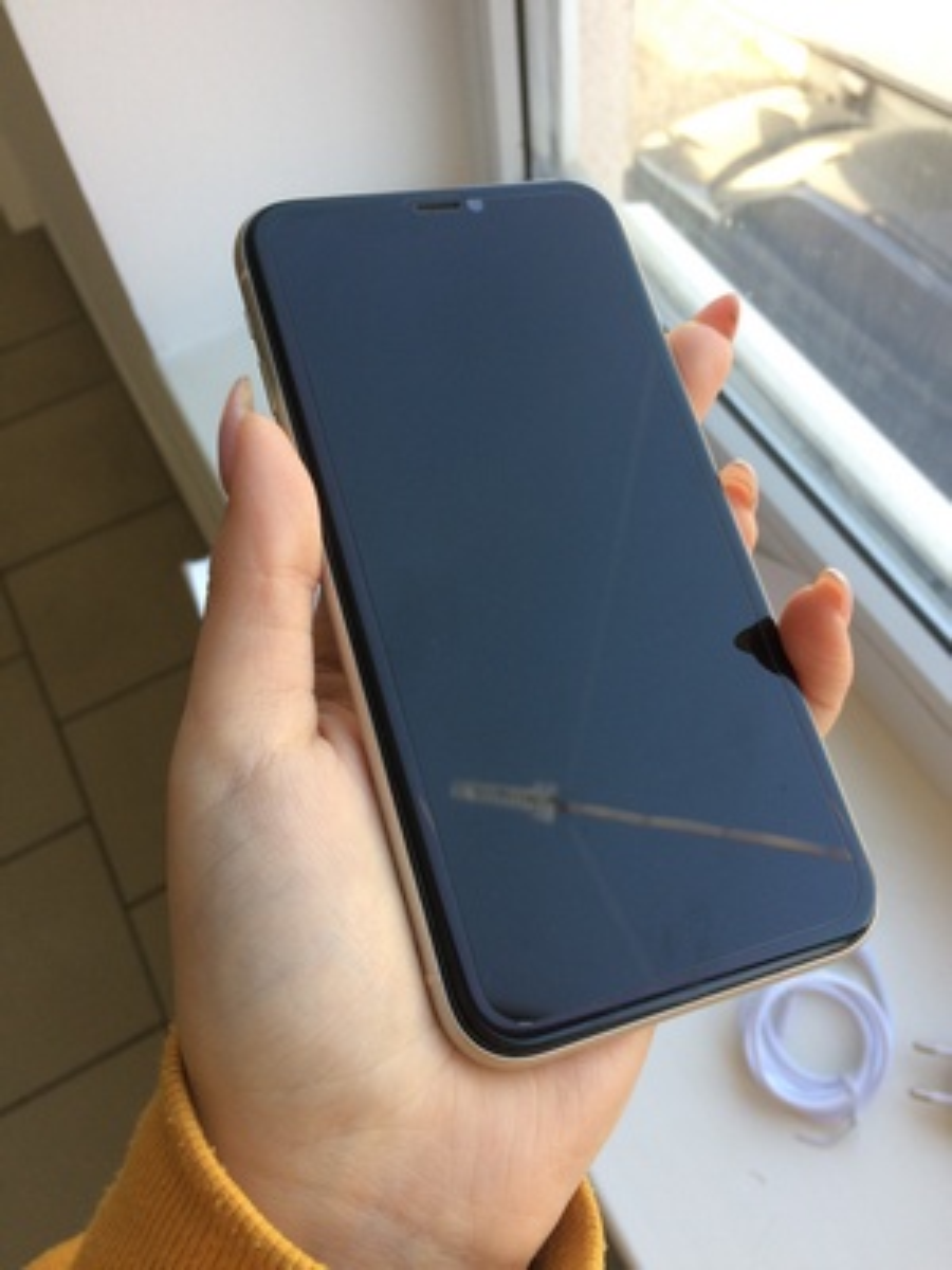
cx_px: 476
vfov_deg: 61.7
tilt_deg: -58.4
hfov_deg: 48.2
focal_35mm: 29
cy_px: 635
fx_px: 1063
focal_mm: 4.15
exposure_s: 1/100
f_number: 2.2
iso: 40
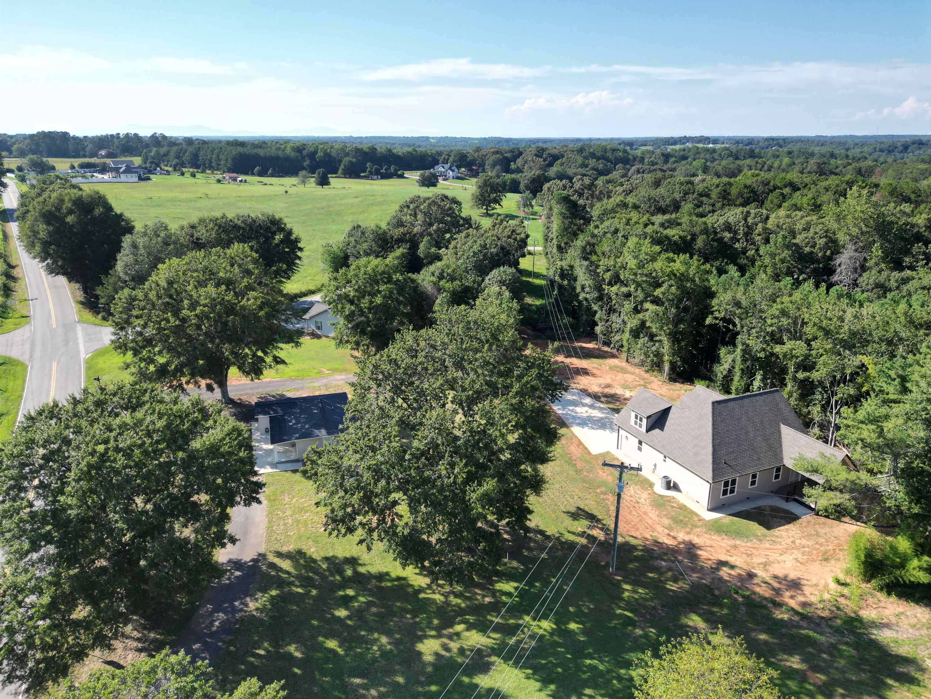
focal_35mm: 24
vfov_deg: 56.8
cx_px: 466
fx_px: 645
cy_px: 350
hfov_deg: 71.6
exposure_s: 1/2000
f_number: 1.7
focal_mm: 6.72
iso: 100
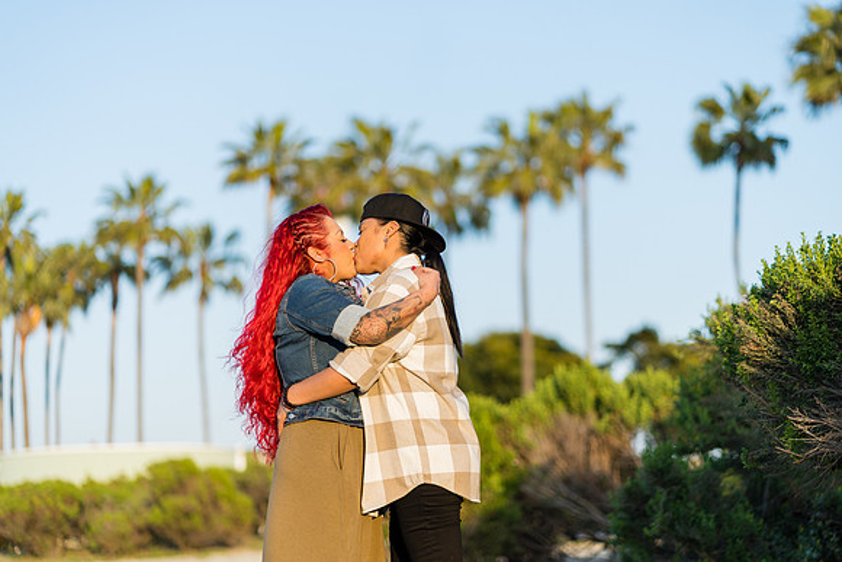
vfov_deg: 16.1
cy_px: 281
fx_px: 1988
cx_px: 421
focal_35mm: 85
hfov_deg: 23.9
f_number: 1.8
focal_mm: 85
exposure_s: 1/1250
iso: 100
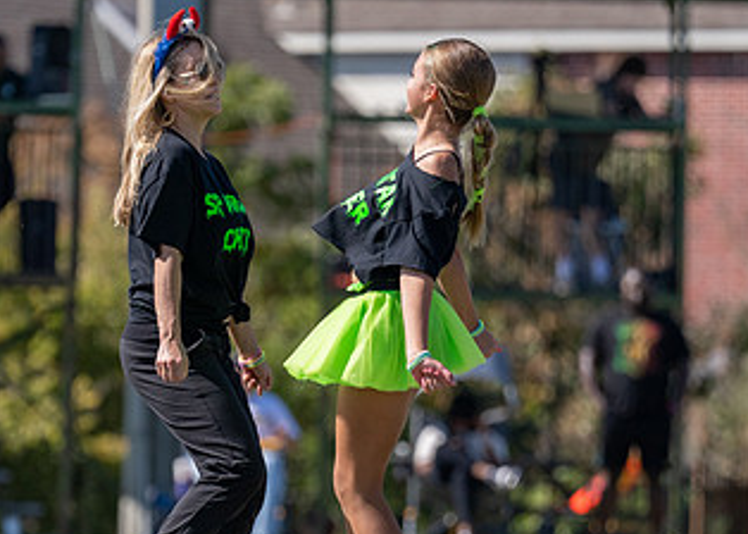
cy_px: 395
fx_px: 8451
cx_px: 257
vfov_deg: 3.6
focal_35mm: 398
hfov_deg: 5.1
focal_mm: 175
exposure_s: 1/6400
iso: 320
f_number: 2.8
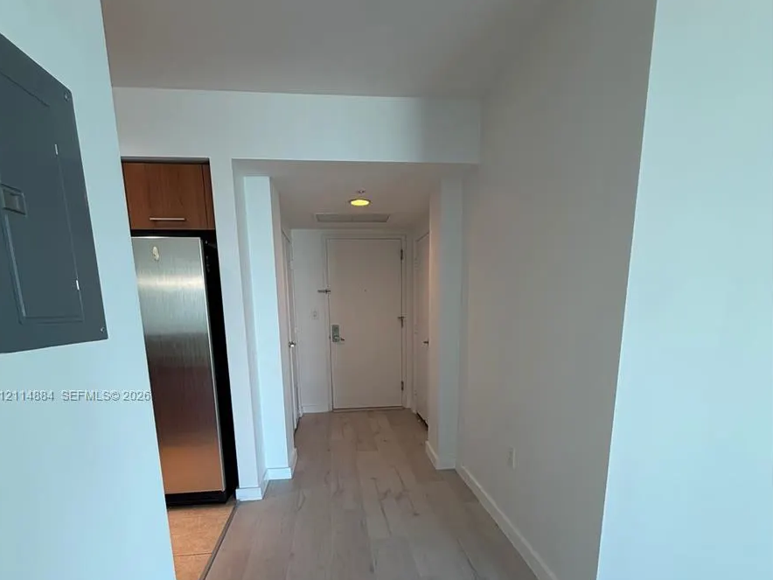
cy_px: 396
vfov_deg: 66.4
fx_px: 424
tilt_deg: -11.4
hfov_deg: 84.7
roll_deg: +0.6
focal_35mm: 19
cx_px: 381
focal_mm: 2.22
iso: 125
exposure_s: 1/120
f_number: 2.2
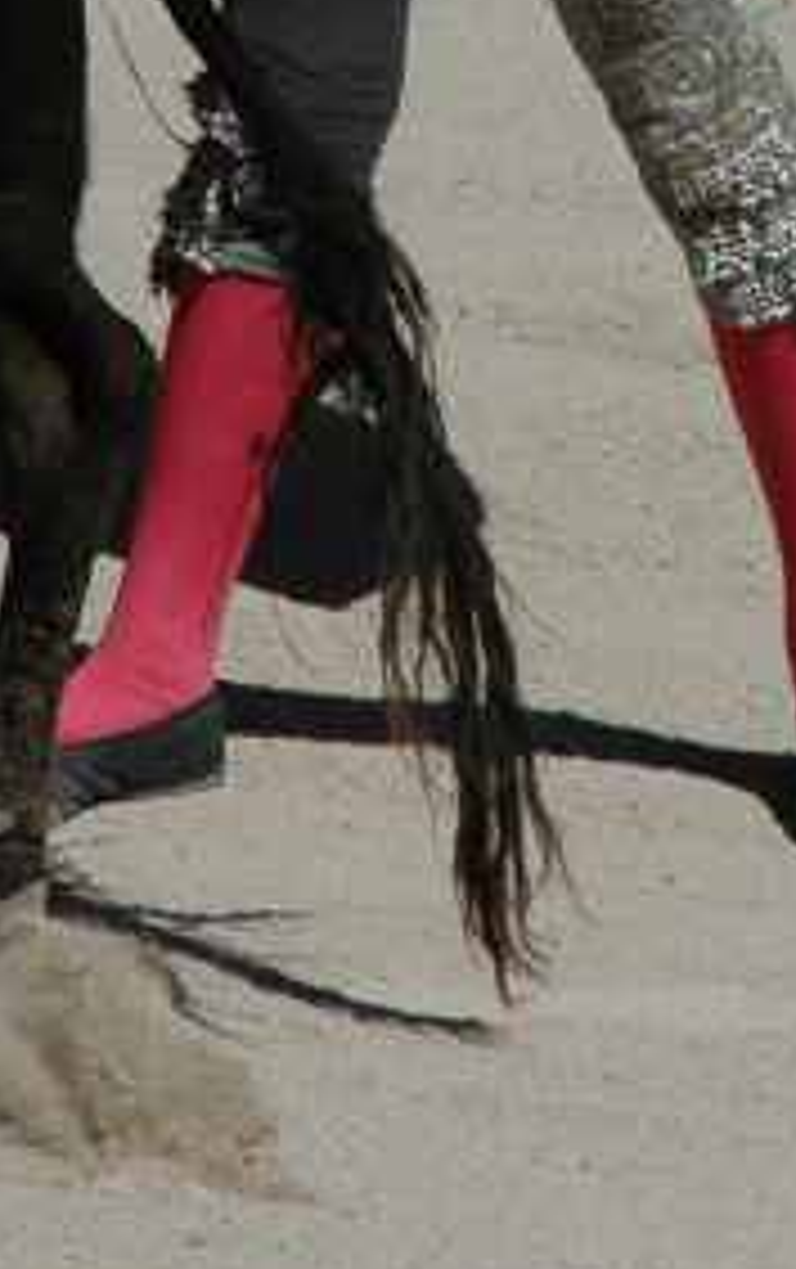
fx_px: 38307
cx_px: 531
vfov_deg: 1.9
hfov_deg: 1.2
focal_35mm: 1107
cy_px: -234
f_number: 8
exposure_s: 1/2500
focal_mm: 200
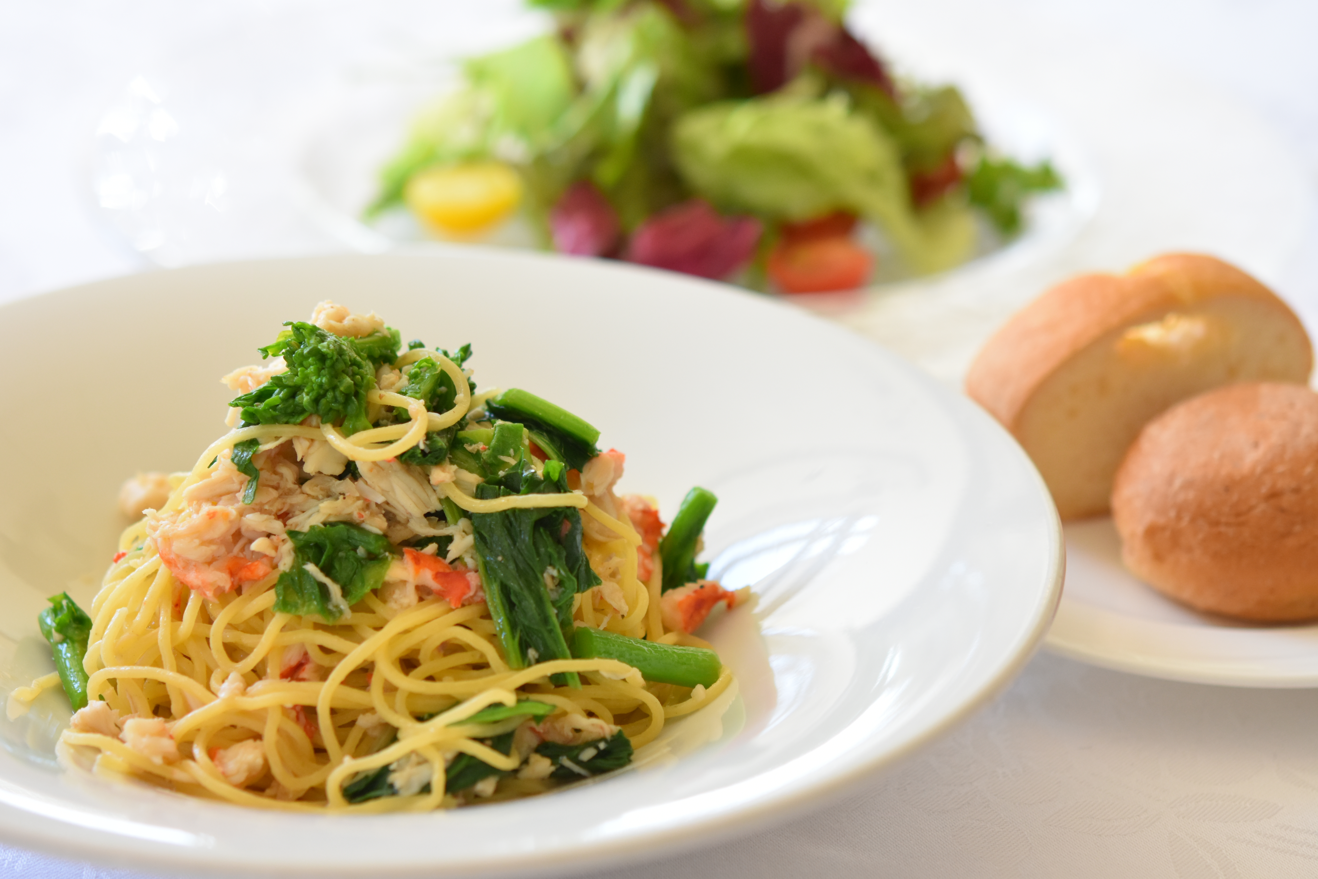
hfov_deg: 22.6
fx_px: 3295
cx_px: 659
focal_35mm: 90
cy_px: 440
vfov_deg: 15.2
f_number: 4
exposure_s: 1/125
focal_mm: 60
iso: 900
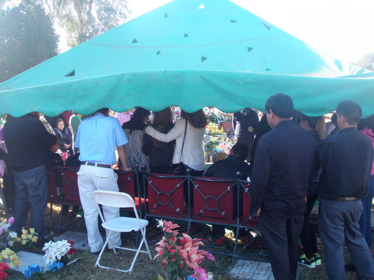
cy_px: 140
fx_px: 411
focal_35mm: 38
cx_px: 187
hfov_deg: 49.0
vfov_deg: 37.7
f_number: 3.5
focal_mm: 6.7
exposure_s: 1/80
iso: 80
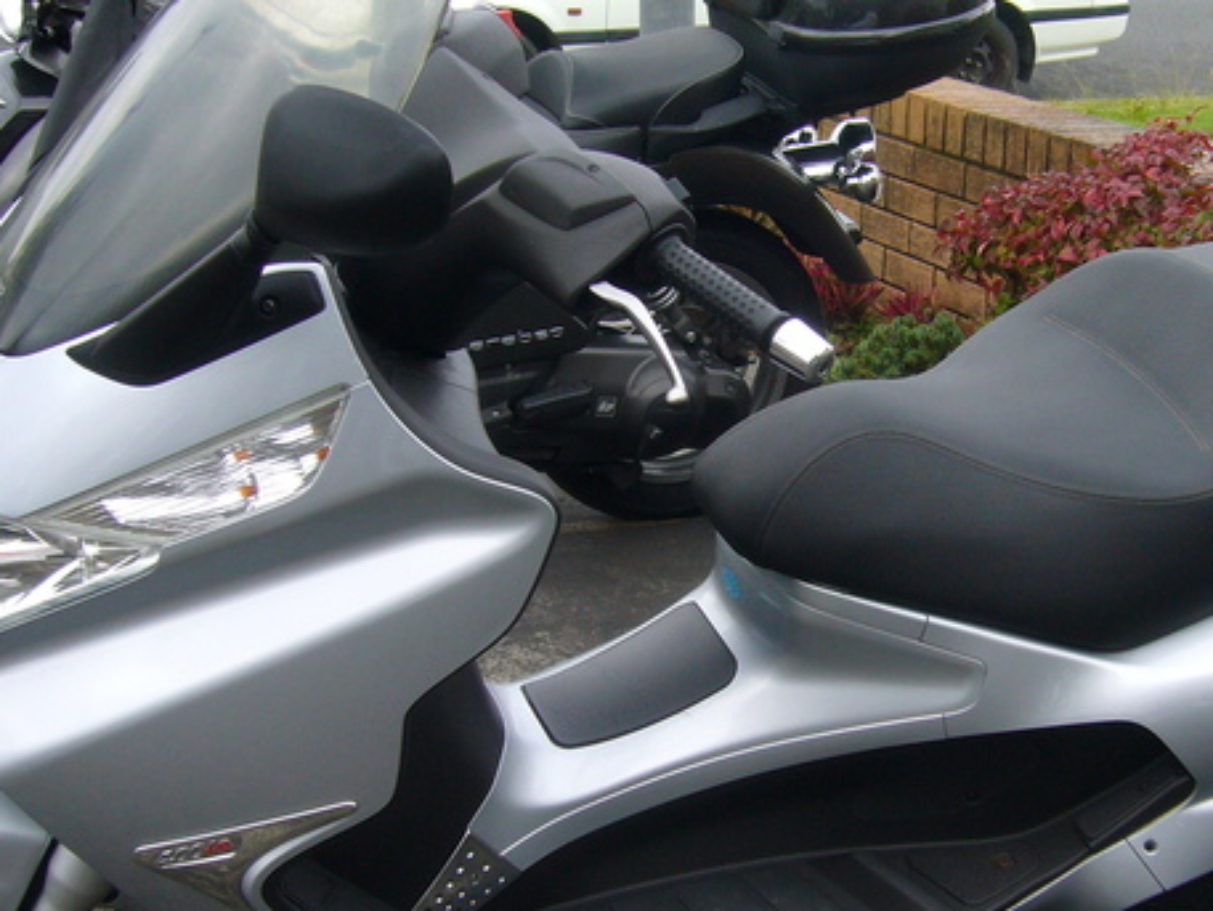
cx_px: 743
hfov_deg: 27.7
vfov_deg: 21.0
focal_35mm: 70
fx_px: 2454
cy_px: 499
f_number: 3
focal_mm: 6.6
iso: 100
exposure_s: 1/125
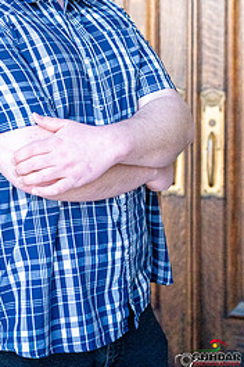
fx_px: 866
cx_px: 42
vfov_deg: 23.5
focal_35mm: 85
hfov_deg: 15.9
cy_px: 65
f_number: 3.5
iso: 6400
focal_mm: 50
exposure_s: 1/8000
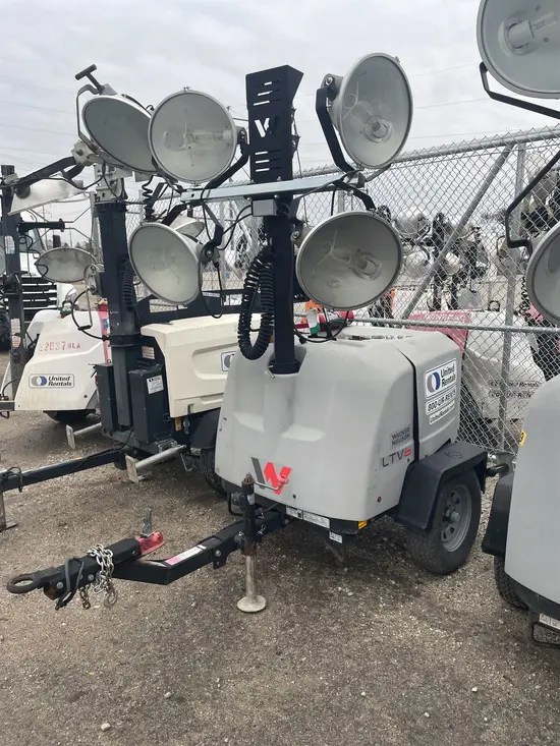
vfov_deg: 67.3
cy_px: 373
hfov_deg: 53.1
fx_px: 561
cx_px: 280
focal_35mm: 26
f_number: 1.6
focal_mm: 4.2
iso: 50
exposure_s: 1/686
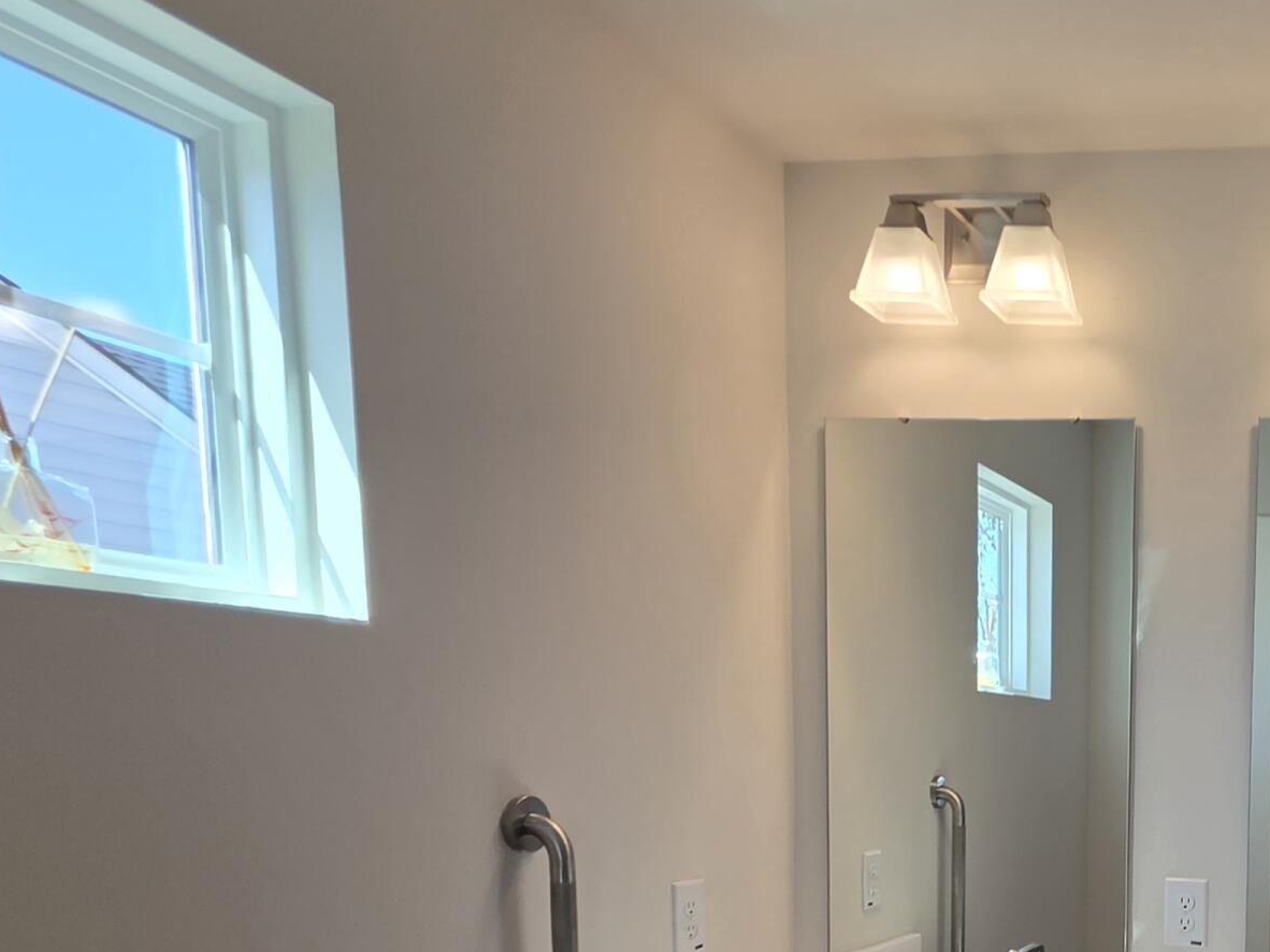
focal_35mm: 33
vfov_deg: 39.5
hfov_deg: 44.4
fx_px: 1210
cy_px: 876
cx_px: 1346
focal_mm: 2.2
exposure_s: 1/120
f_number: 1.9
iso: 25
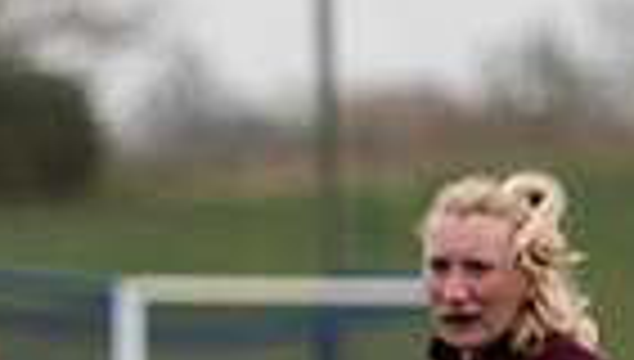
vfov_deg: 1.0
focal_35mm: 1215
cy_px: 793
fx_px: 20468
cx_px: -514
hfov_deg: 1.8
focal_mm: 175
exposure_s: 1/1250
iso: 180
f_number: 3.2
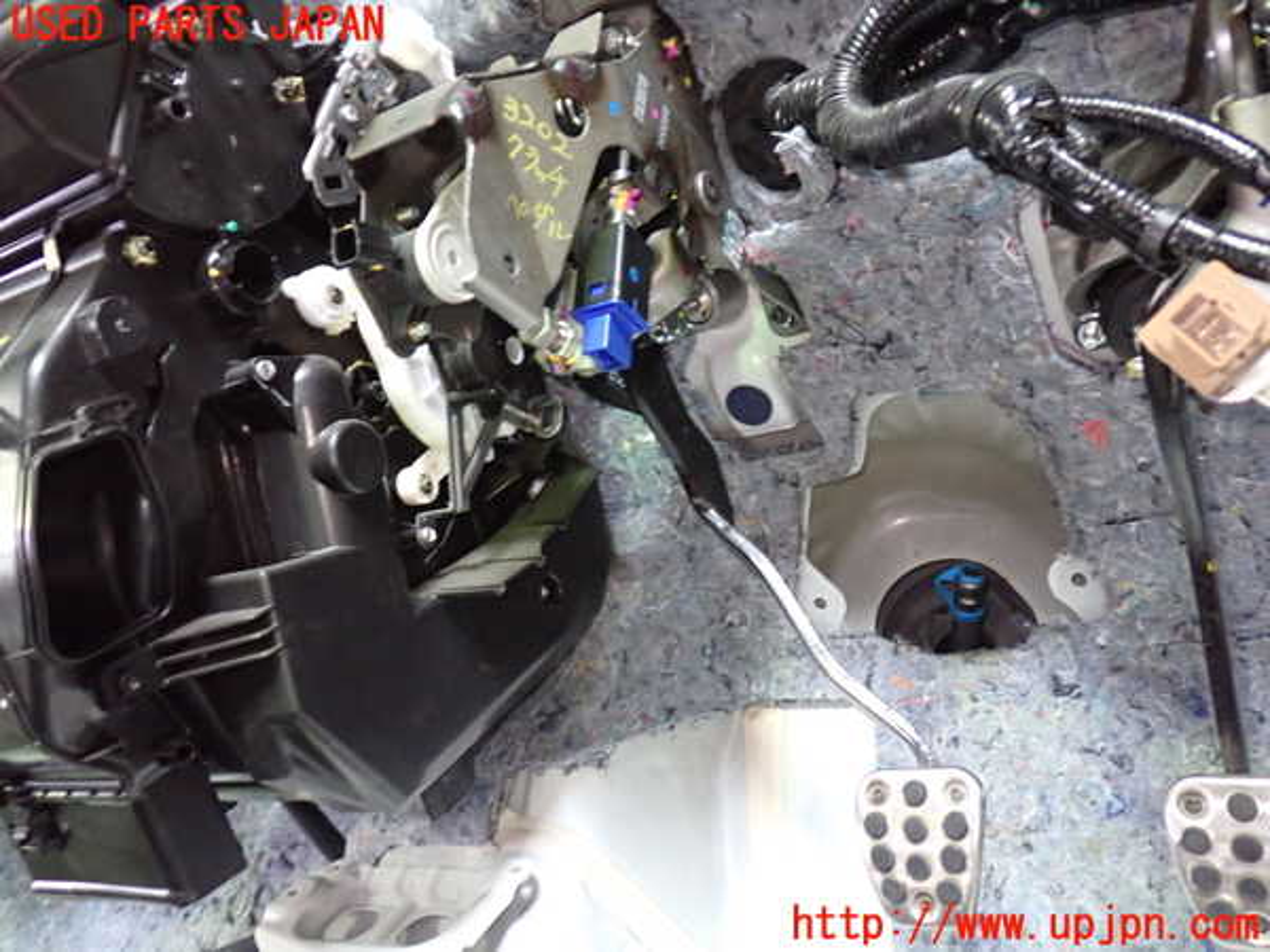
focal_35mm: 30
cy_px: 476
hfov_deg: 60.0
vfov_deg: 46.8
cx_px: 635
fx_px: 1101
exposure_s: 1/30
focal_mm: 5.4
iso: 800
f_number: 2.3
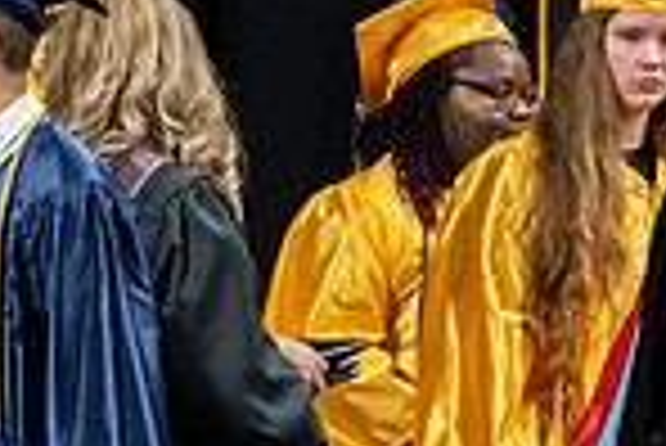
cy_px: 476
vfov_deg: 0.9
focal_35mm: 1537
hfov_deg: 1.3
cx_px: 400
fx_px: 28462
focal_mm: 190
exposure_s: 1/200
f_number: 4
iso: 2000
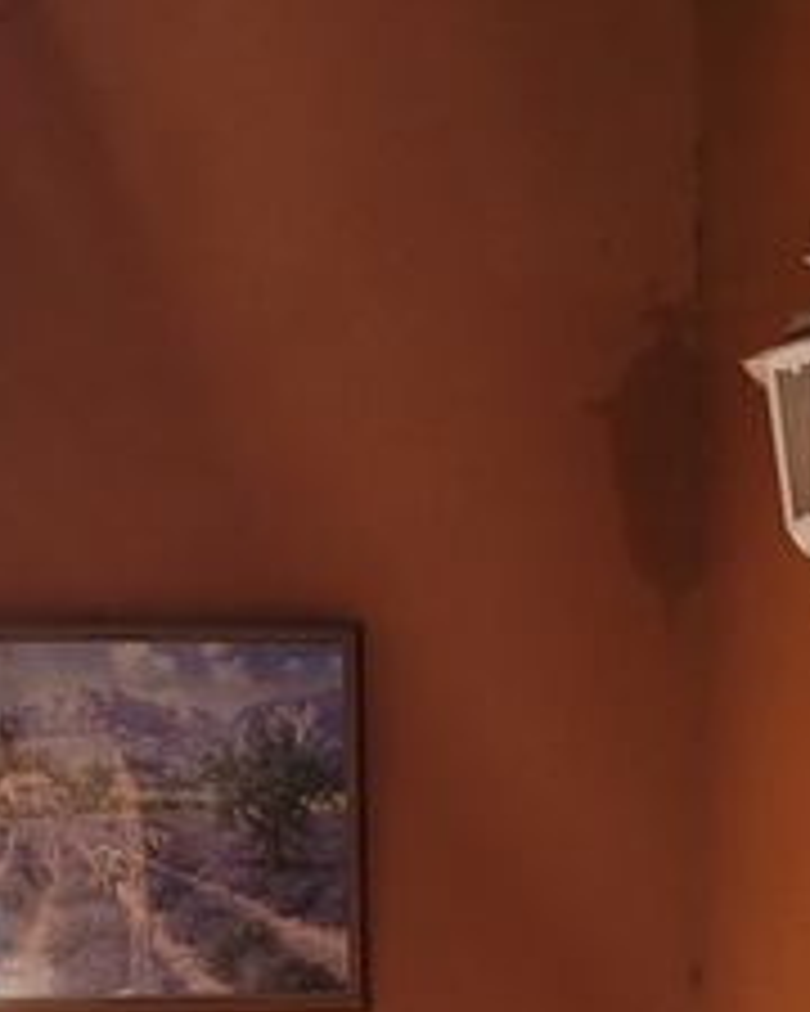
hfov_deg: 13.6
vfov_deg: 13.6
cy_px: 2235
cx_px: 338
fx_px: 3386
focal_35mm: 113
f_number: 1.8
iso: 40
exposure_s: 1/242
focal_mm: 5.4
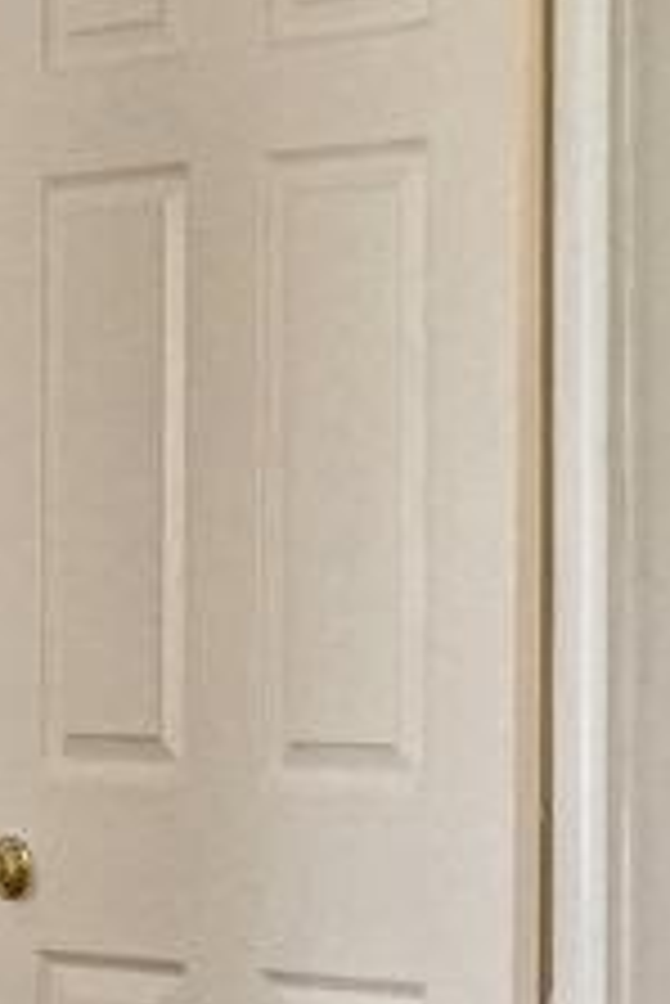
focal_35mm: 147
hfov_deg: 9.3
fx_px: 4097
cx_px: 31
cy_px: 660
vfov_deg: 13.9
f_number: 8
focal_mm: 16
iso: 1250
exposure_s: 1/4
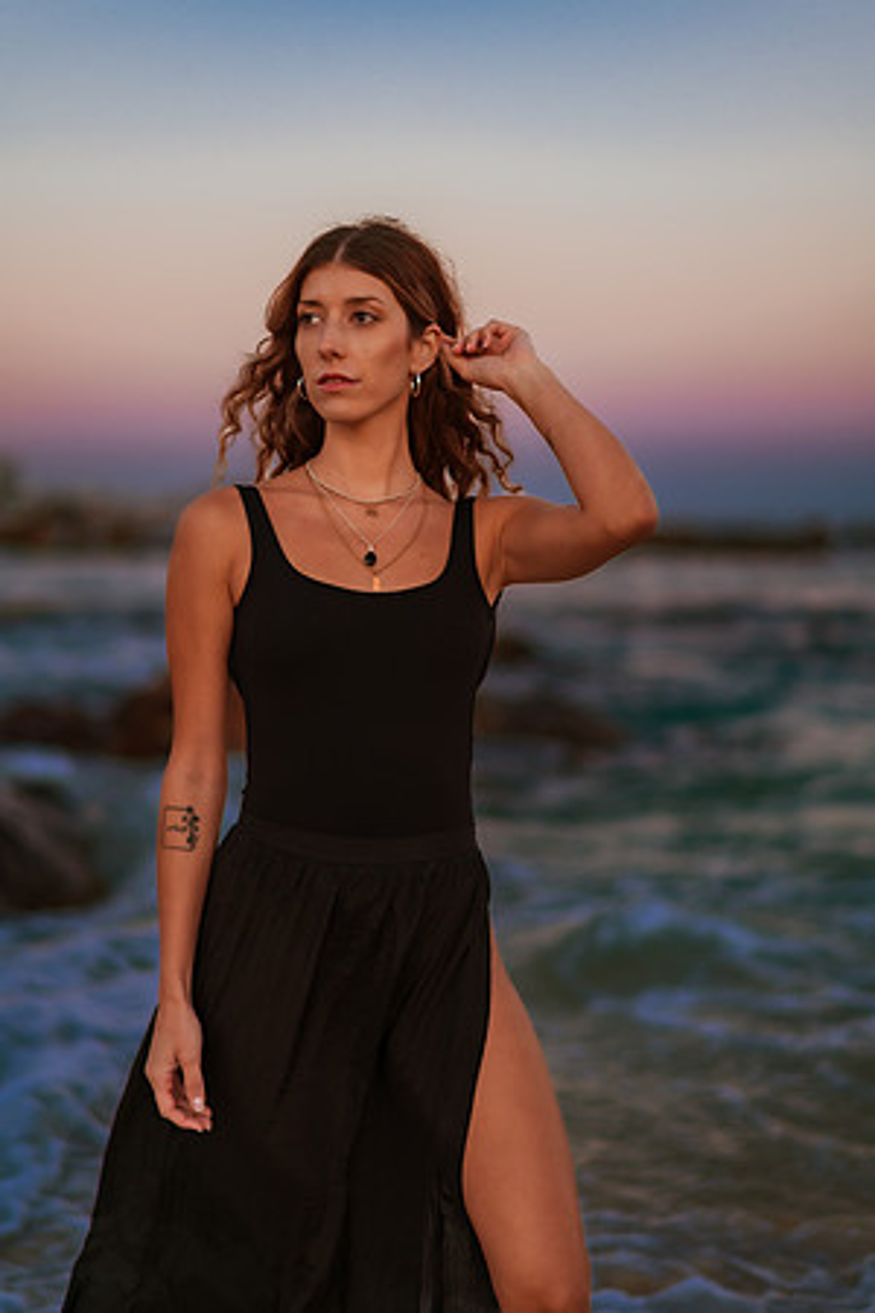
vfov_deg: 34.5
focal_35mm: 58
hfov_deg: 23.4
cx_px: 438
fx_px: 2114
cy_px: 656
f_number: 1.4
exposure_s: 1/640
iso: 200
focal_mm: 58
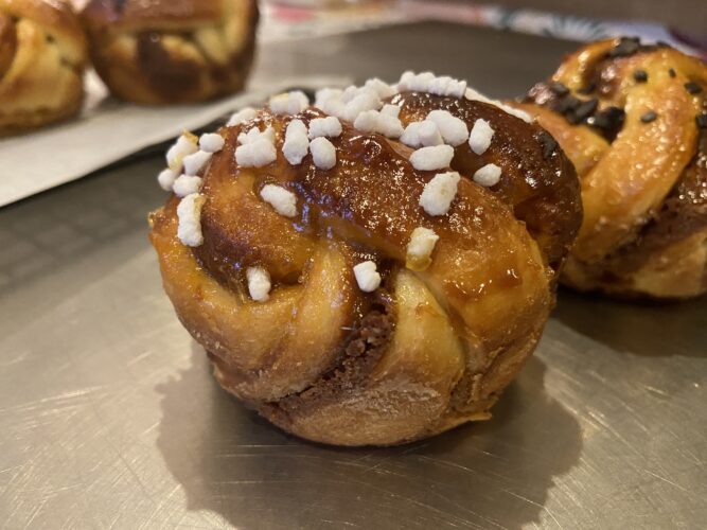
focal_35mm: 25
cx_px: 354
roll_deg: -0.6
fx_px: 511
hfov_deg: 69.4
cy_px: 265
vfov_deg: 54.9
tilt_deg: -30.4
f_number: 1.8
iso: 500
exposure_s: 1/33
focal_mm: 4.25
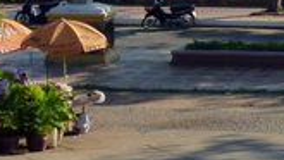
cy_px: -126
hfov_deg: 7.1
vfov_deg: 4.0
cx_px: 270
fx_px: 2275
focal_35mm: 302
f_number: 4.9
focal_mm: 13.6
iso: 125
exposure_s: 1/400
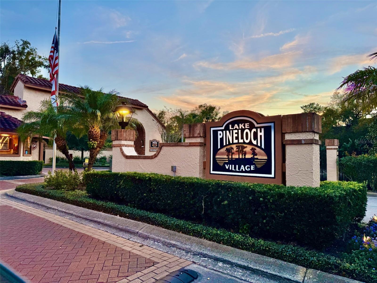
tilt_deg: +2.8
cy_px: 142
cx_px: 188
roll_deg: -0.4
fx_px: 261
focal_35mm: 24
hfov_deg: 71.6
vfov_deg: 56.8
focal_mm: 6.76
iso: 64
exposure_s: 1/213
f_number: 1.78
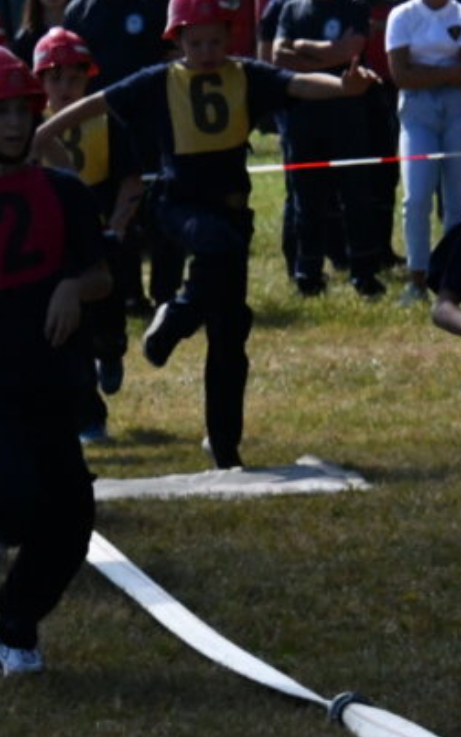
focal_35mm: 474
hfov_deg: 2.8
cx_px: -9
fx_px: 9525
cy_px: 162
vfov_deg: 4.4
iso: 4000
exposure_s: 1/4000
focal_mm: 122
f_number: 16
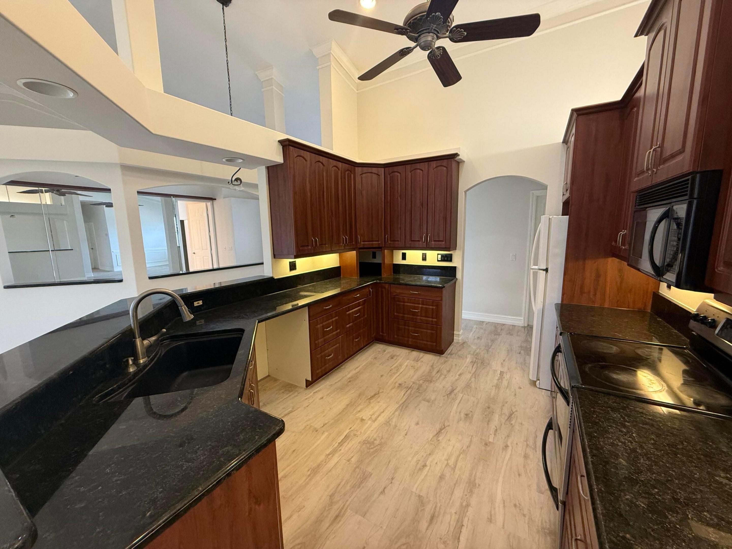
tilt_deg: -8.4
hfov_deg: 102.1
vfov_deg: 85.7
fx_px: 296
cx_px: 366
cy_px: 274
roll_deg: +0.6
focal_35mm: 14
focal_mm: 2.22
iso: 320
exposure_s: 1/60
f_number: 2.2
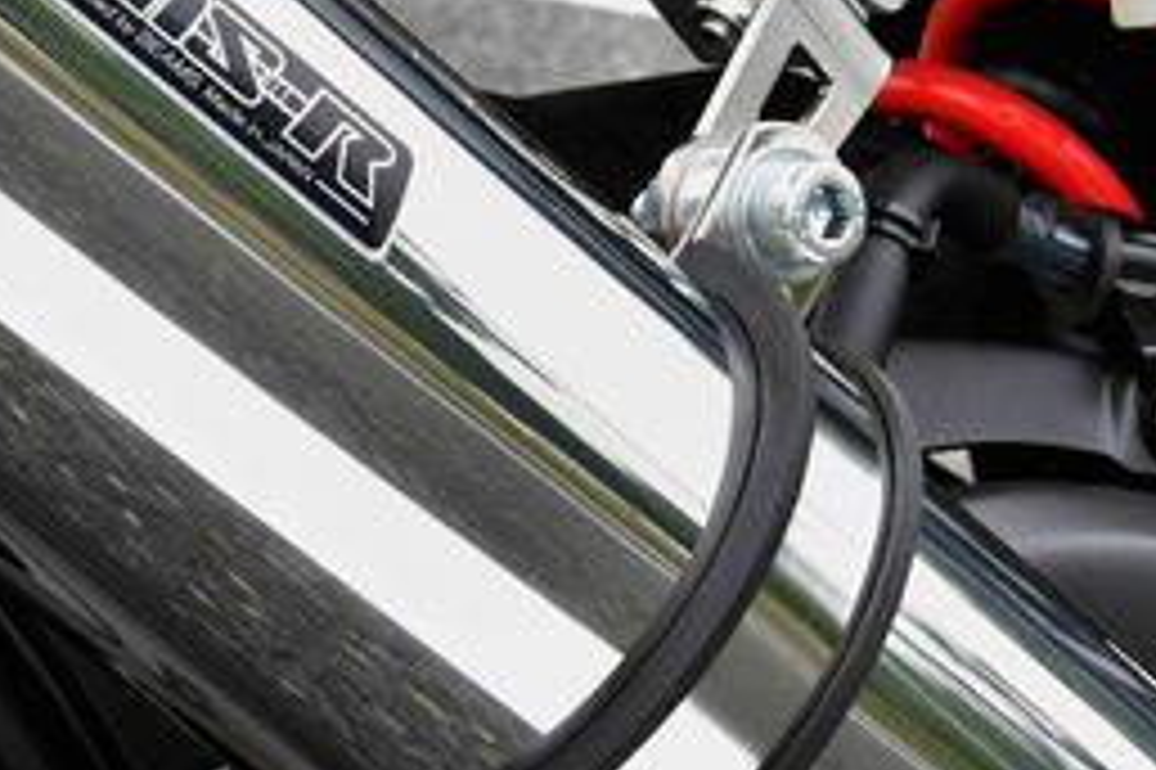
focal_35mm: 218
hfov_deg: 9.4
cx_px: 481
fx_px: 6995
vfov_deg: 6.3
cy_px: 358
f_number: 22
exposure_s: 1/400
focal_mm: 70
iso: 3200
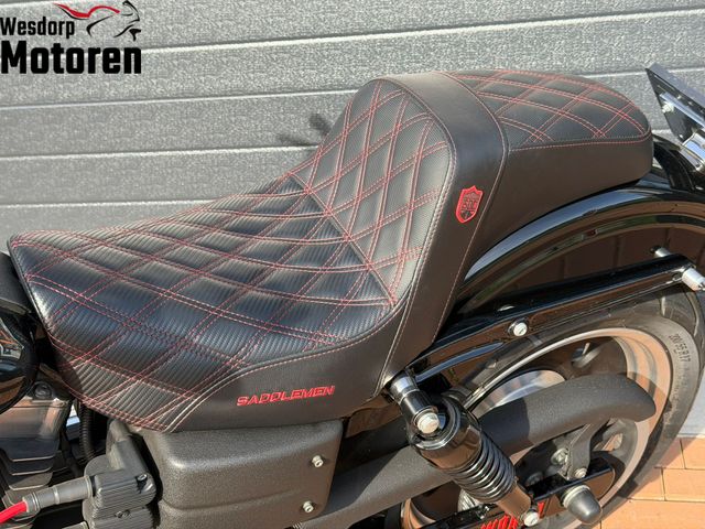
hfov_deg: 39.7
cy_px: 264
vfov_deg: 30.3
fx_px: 978
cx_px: 352
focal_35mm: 48
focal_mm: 6.76
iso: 64
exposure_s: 1/657
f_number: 1.78
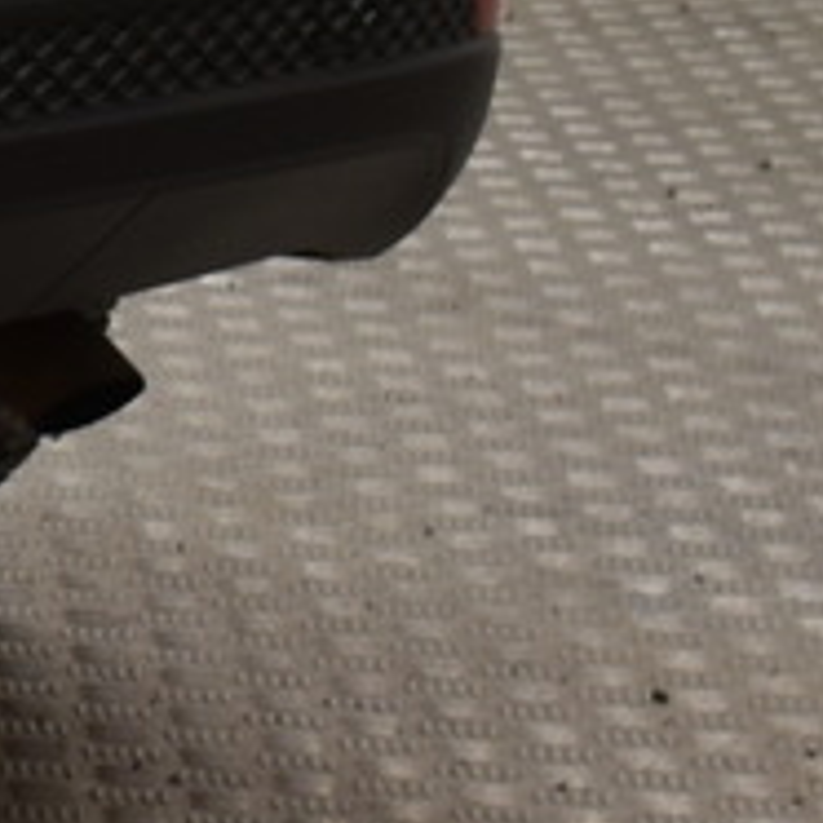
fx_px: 7470
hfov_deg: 5.7
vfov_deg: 6.2
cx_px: -1942
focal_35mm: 278
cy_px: -770
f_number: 8
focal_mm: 25
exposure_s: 1/10
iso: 100
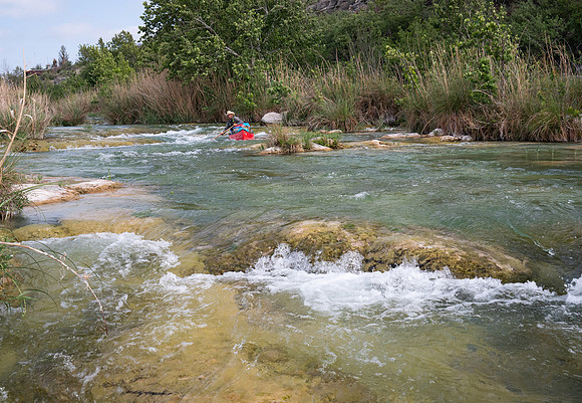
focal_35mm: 43
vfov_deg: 31.6
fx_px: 710
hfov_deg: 44.6
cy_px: 197
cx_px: 300
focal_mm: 20
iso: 320
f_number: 5
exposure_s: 1/320
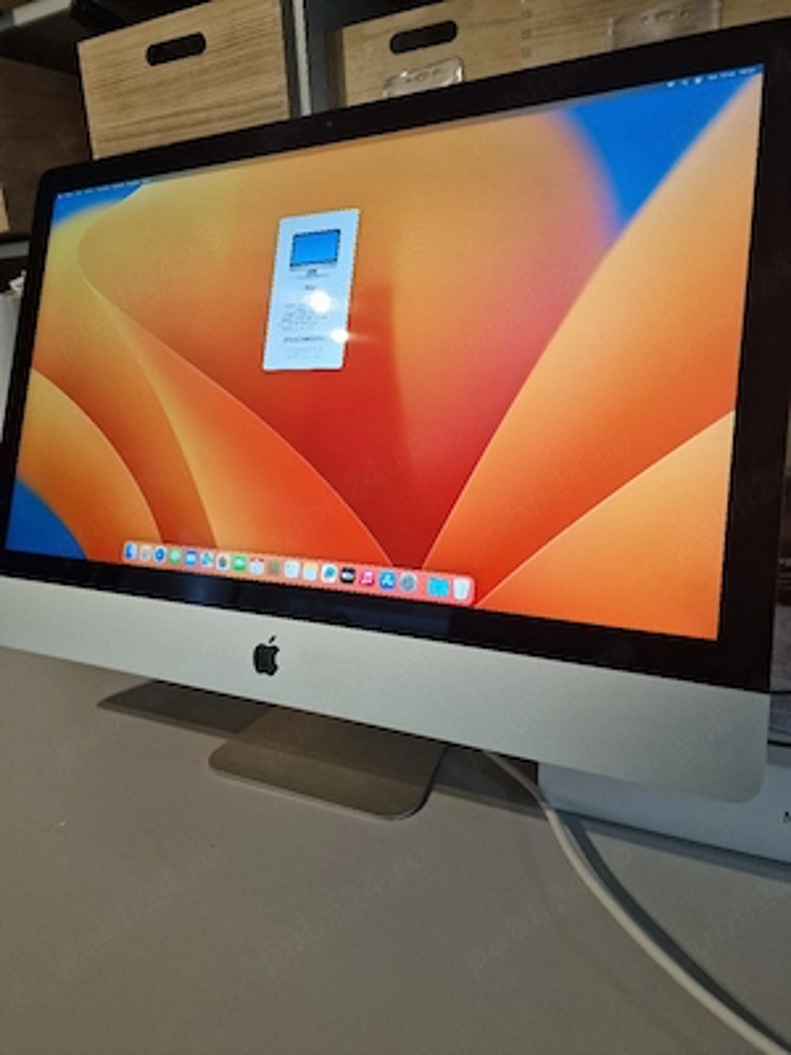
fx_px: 701
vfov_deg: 73.9
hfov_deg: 58.9
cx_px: 396
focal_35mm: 23
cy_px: 528
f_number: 1.8
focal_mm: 6.4
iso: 50
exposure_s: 1/100
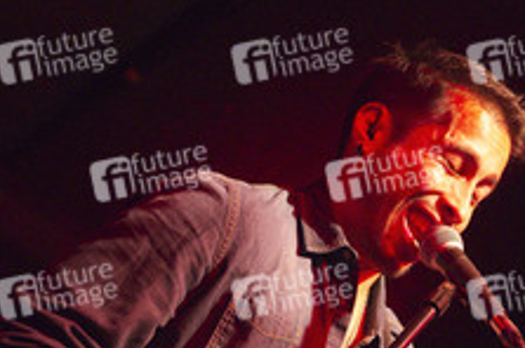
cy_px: 350
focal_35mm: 91
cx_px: 323
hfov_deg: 22.4
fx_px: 1325
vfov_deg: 14.7
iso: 3200
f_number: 2.8
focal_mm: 45
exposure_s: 1/200
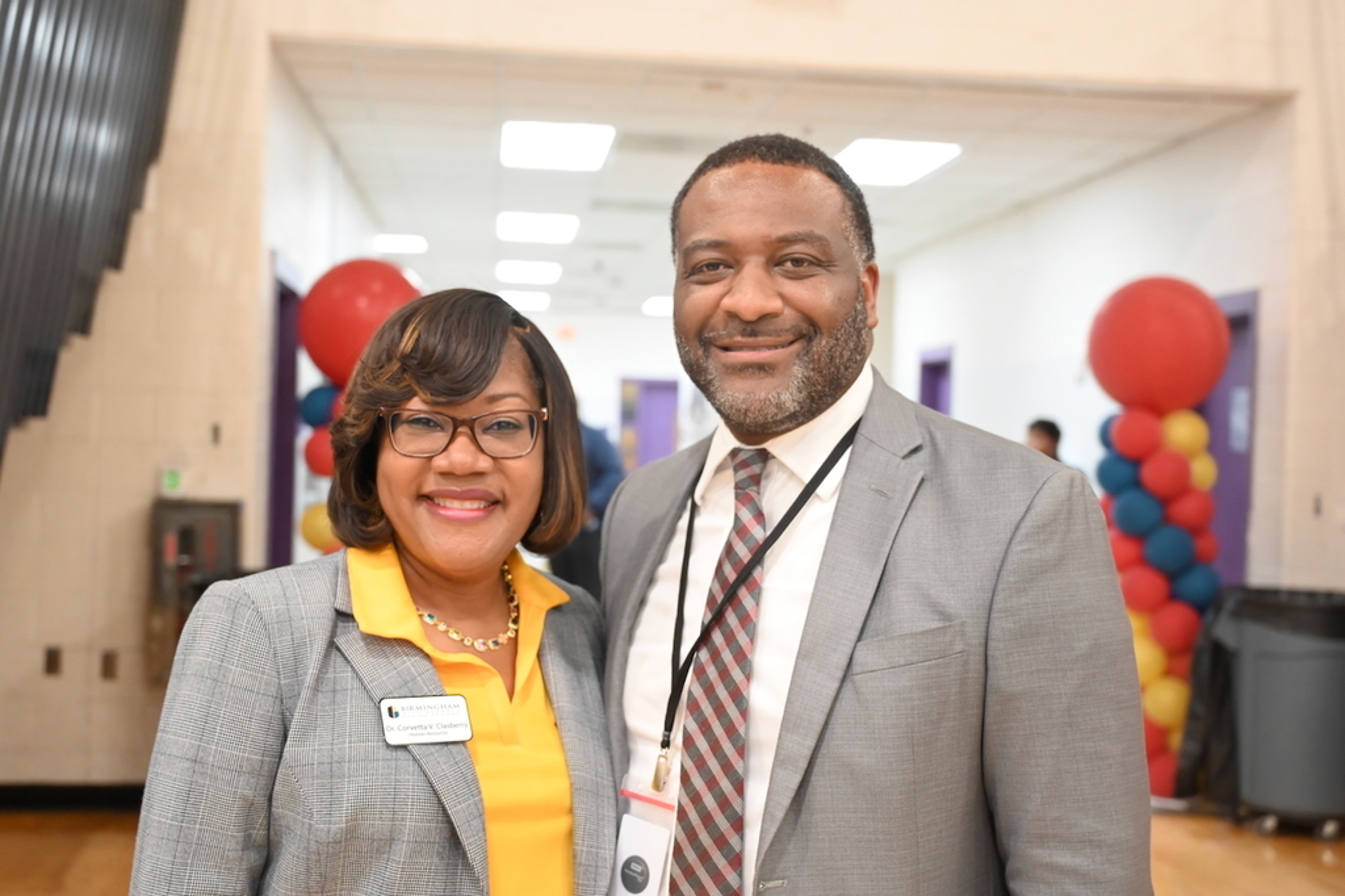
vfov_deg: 31.9
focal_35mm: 42
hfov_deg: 46.4
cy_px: 448
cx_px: 672
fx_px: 1569
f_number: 4
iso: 3200
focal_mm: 42
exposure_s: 1/125
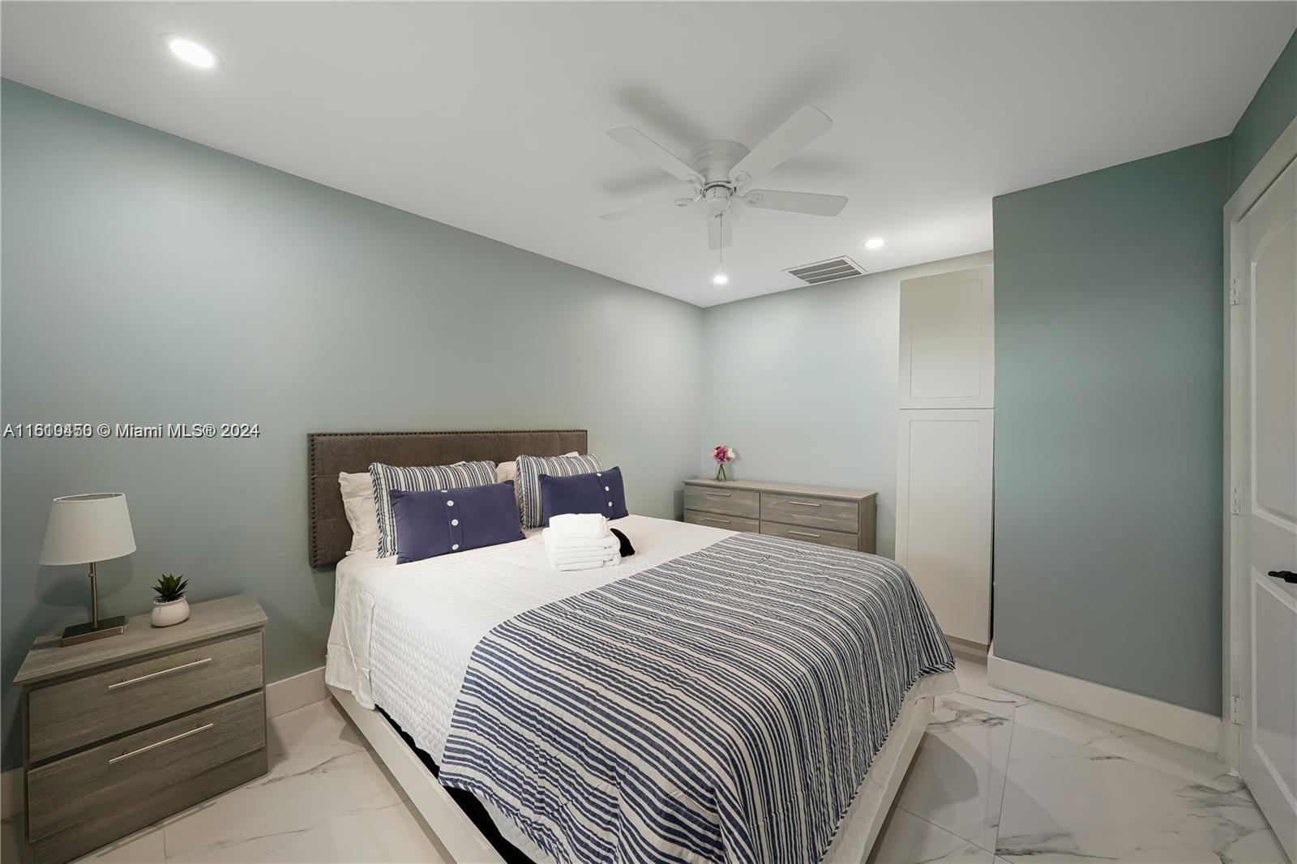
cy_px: 432
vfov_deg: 90.0
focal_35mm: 12
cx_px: 648
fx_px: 432
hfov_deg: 112.6
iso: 200
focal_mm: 12
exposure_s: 1/3
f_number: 8
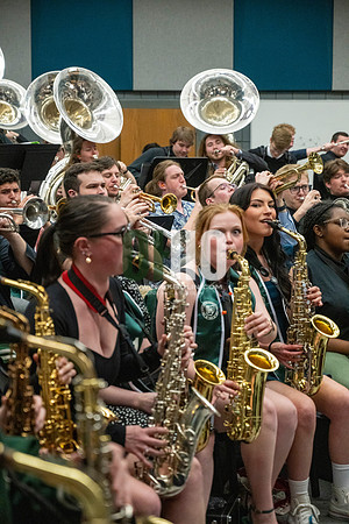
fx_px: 1018
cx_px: 174
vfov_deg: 28.8
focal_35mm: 70
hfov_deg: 19.5
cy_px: 262
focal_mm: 70
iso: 10000
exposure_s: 1/500
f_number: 4
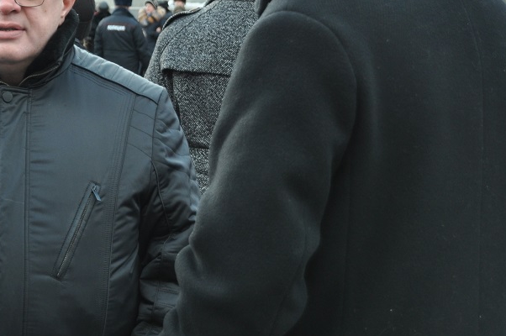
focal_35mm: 141
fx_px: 1980
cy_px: -19
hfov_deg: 14.4
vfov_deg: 9.6
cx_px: 63
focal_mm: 44
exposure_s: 1/125
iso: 320
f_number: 5.6
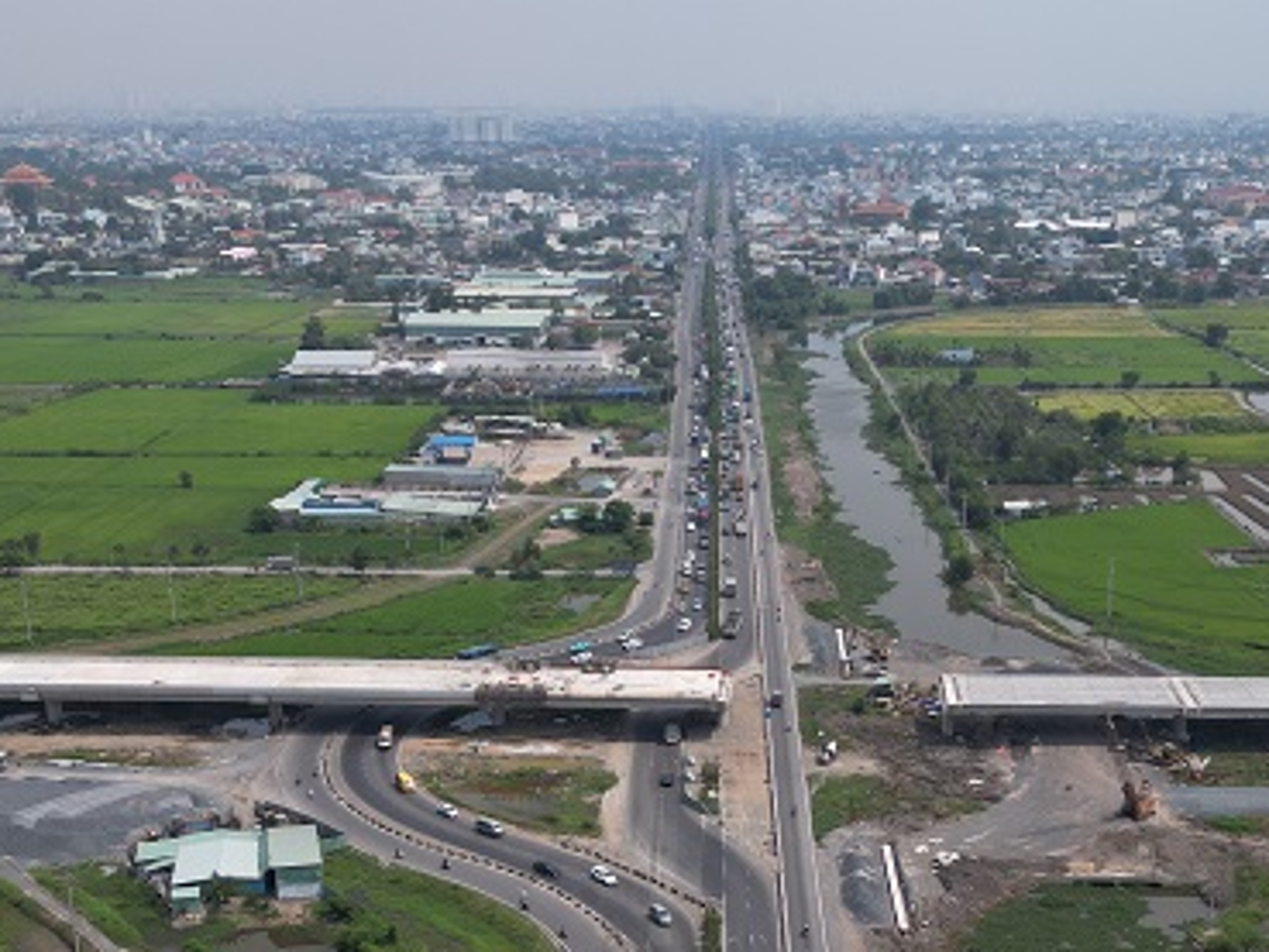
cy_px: 952
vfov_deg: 26.5
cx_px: 708
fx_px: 1907
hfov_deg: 36.8
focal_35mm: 52
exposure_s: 1/3200
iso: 100
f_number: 1.7
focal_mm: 6.72
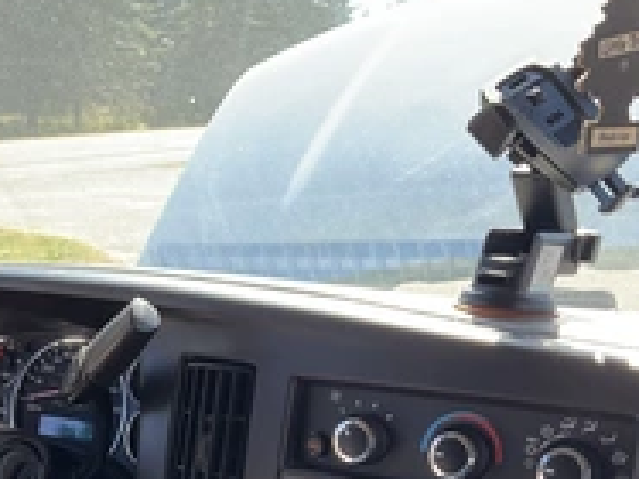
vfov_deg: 22.6
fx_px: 1144
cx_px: 113
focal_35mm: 62
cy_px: 489
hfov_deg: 30.3
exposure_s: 1/186
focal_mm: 3
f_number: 1.8
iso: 20
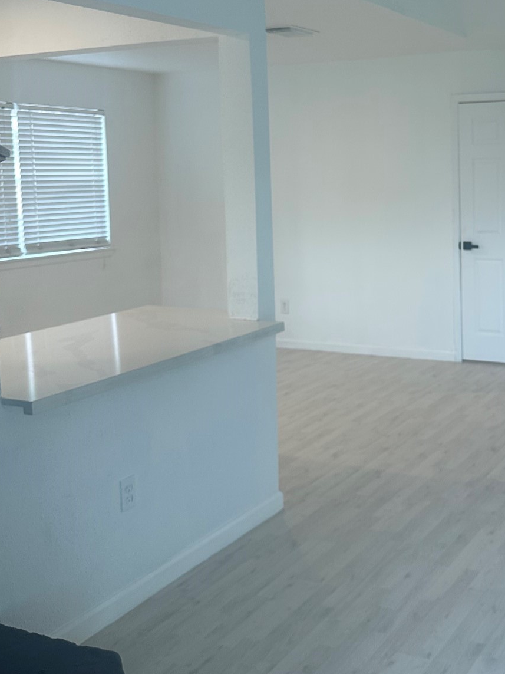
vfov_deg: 43.5
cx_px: 425
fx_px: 837
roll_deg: -0.2
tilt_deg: -4.0
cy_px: 249
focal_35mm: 43
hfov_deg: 32.4
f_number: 1.78
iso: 125
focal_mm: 6.86
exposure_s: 1/60
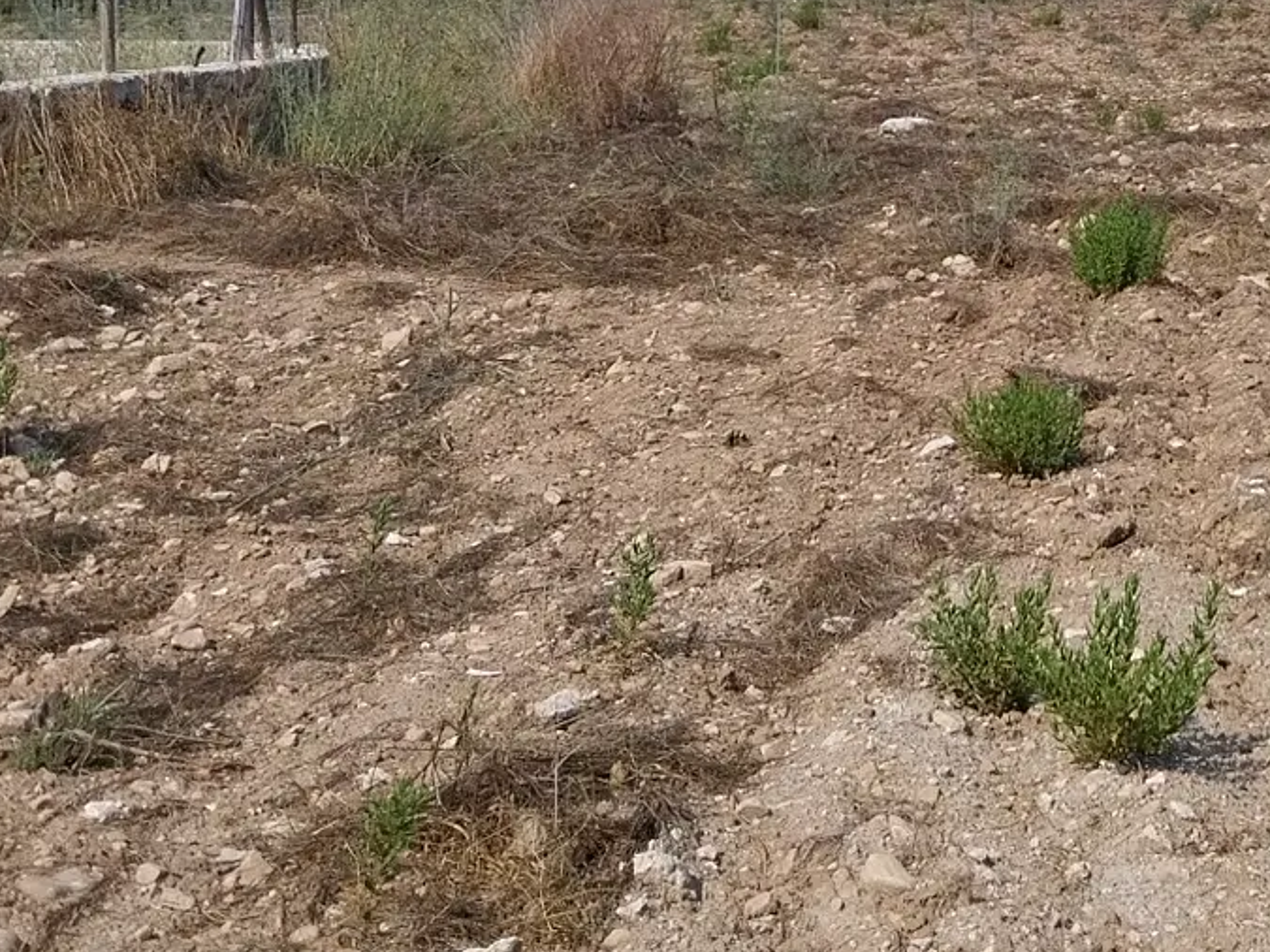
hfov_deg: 24.1
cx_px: 1294
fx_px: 2824
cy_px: -102
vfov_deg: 18.4
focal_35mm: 77
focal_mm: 4
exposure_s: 1/1608
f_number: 1.8
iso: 25
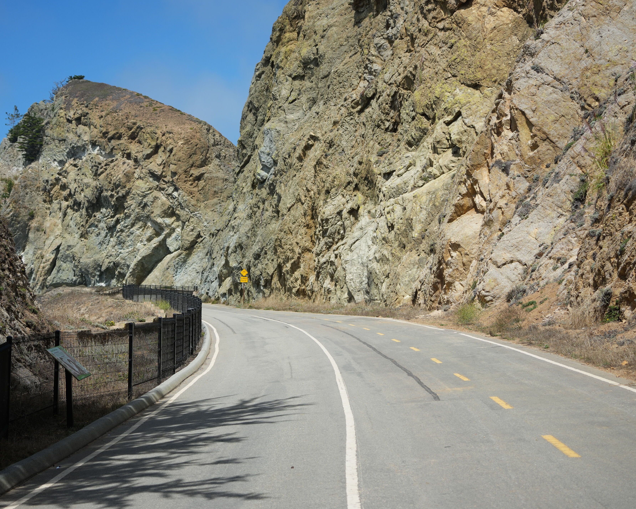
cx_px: 297
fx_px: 1073
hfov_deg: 33.0
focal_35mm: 57
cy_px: 252
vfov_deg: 26.7
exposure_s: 1/1600
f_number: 4.5
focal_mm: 50
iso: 200
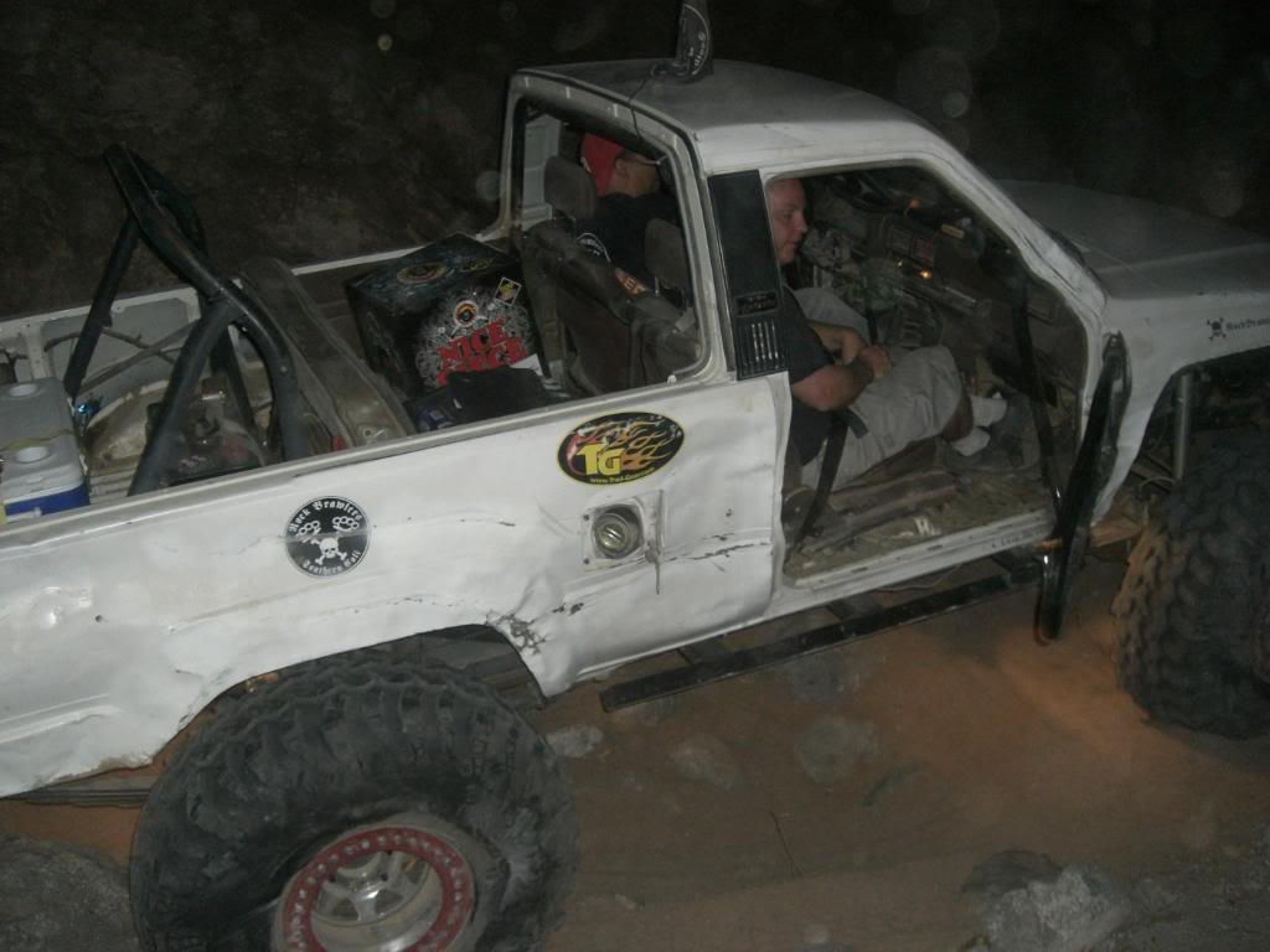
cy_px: 476
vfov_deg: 37.7
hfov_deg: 49.0
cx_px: 635
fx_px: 1394
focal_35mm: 38
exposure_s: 1/60
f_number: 2.7
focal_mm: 6.2
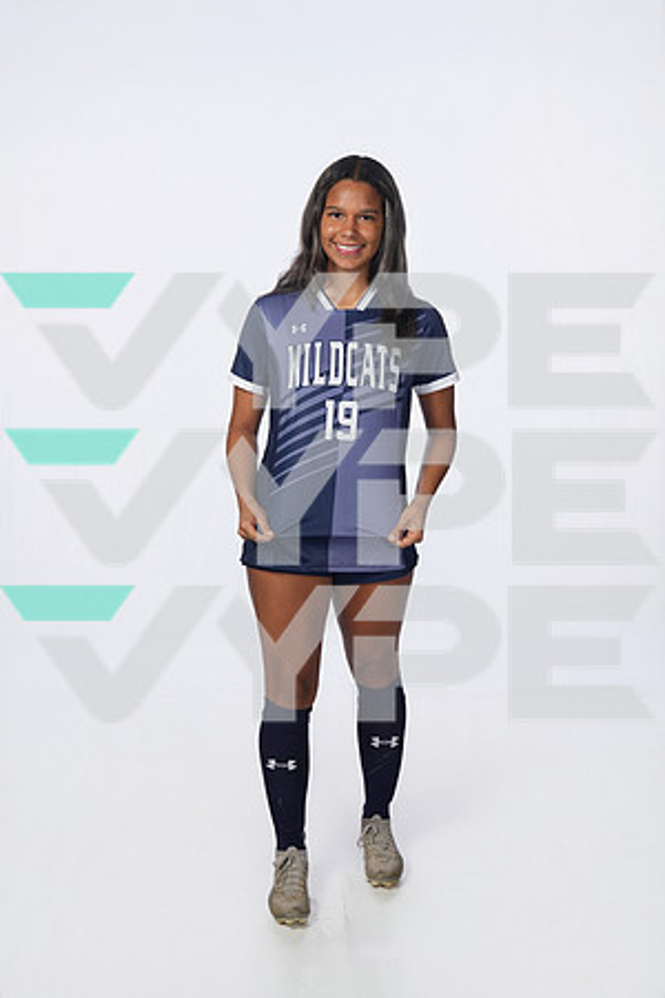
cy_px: 499
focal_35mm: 42
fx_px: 1164
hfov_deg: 31.9
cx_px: 332
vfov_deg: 46.4
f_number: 8
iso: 800
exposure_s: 1/250
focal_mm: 42
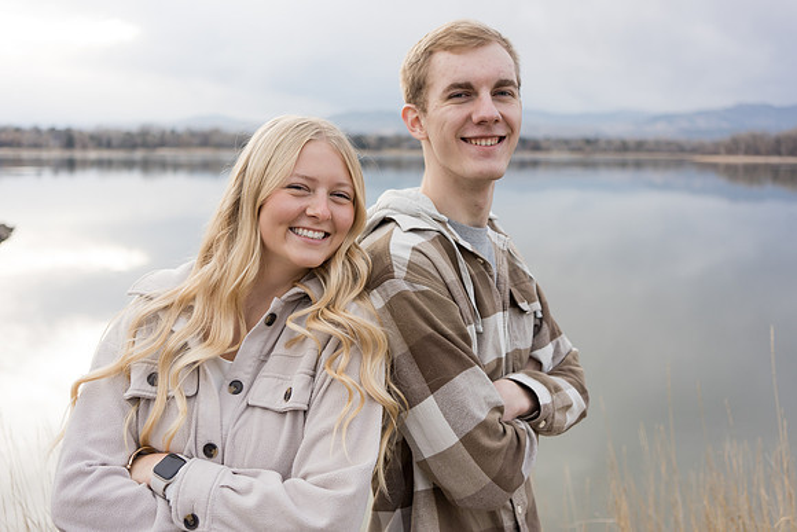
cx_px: 398
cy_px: 266
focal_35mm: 35
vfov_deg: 37.9
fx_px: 775
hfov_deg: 54.4
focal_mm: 35
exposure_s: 1/320
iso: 200
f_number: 2.8
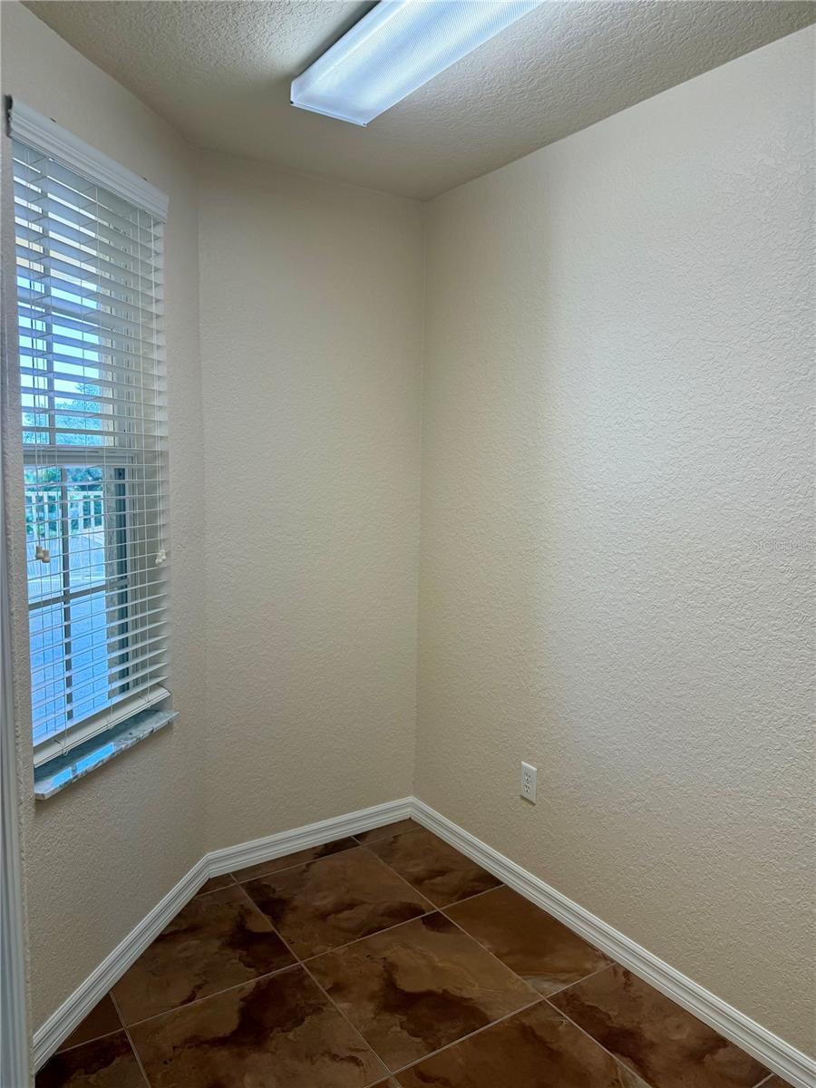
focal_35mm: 24
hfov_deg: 56.8
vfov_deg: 71.6
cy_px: 544
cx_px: 408
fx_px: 754
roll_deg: -1.0
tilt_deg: -6.1
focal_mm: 6.76
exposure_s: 1/171
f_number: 1.78
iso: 80
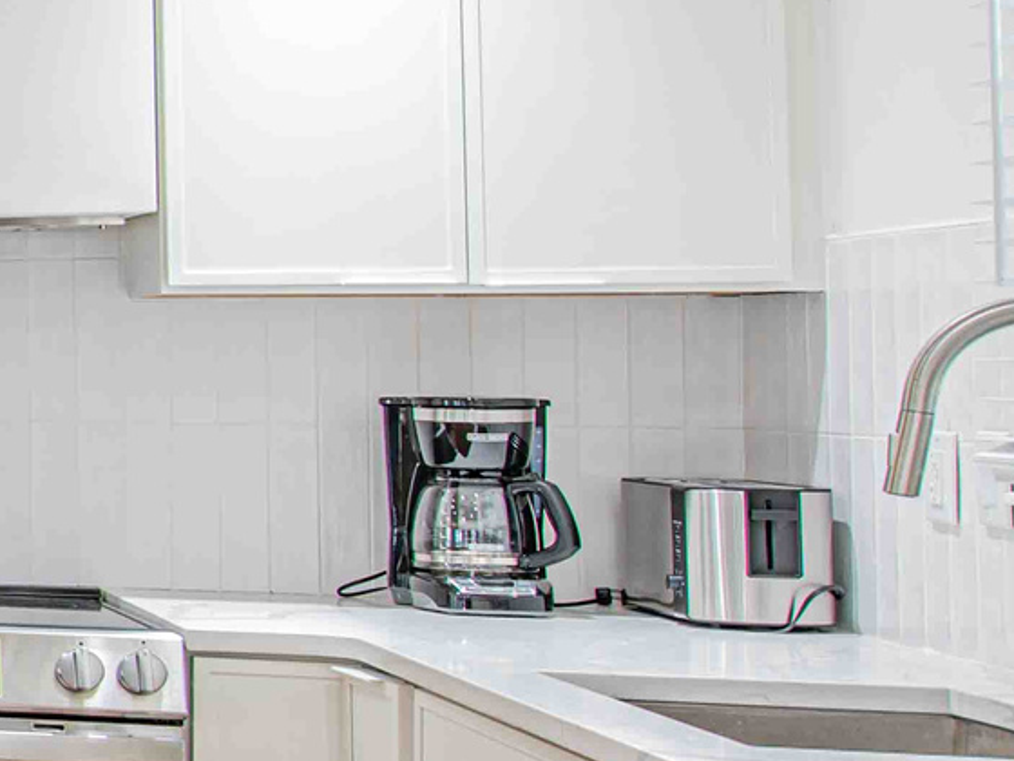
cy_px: 296
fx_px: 2314
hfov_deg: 15.5
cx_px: -1328
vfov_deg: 18.6
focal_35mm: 79
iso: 64
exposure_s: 1
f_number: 7.1
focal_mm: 14
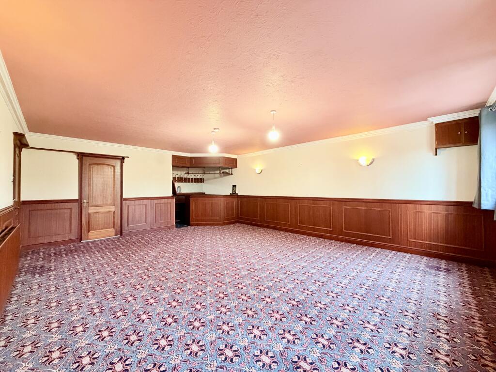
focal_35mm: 14
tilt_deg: +0.2
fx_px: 201
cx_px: 248
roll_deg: +1.1
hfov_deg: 102.1
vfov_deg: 85.7
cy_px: 186
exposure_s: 1/50
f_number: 2.2
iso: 500
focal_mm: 2.22
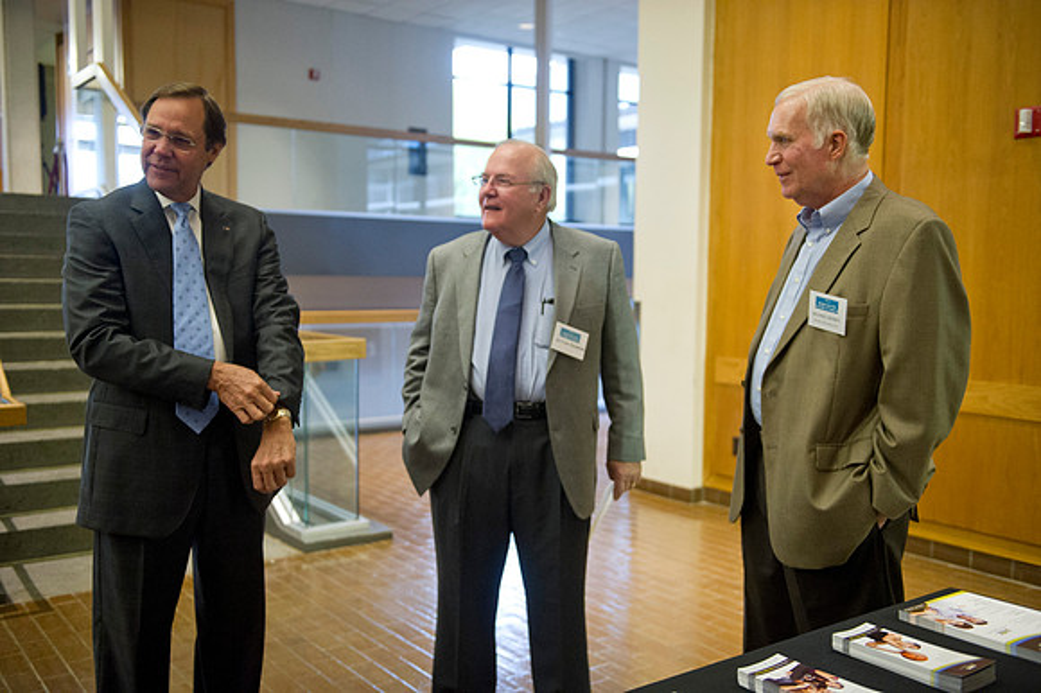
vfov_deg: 37.8
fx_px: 1011
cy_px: 346
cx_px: 520
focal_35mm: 35
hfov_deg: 54.5
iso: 2500
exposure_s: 1/80
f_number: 2.8
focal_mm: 35
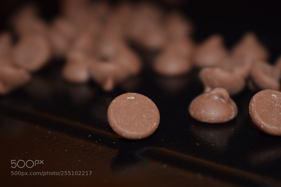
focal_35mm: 82
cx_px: 140
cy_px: 94
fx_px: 644
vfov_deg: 16.5
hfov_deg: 24.6
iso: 100
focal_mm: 55
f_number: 5.6
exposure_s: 1/200
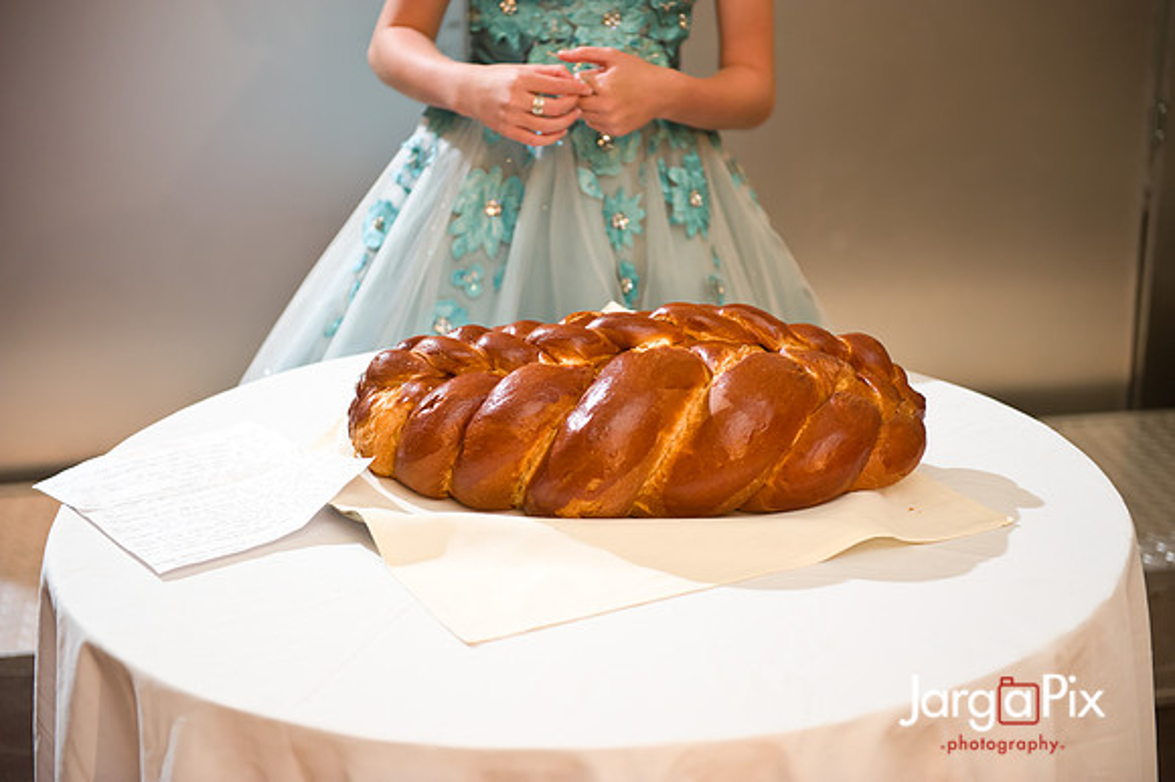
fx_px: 2283
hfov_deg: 28.9
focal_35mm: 70
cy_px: 391
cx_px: 588
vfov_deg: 19.4
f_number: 3.2
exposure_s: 1/125
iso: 1600
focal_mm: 70
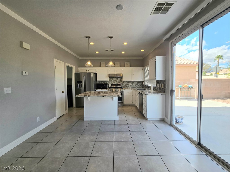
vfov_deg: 89.9
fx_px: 86
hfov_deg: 106.2
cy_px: 86
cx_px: 115
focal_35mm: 13
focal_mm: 2.2
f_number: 2.2
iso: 50
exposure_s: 1/227
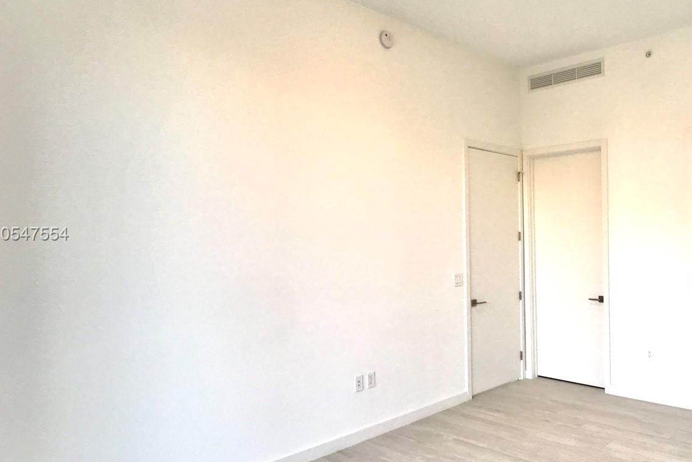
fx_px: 788
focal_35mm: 41
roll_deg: +0.4
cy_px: 235
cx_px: 463
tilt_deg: +0.8
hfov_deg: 46.6
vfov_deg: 32.6
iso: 32
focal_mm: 3.99
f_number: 1.8
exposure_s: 1/60
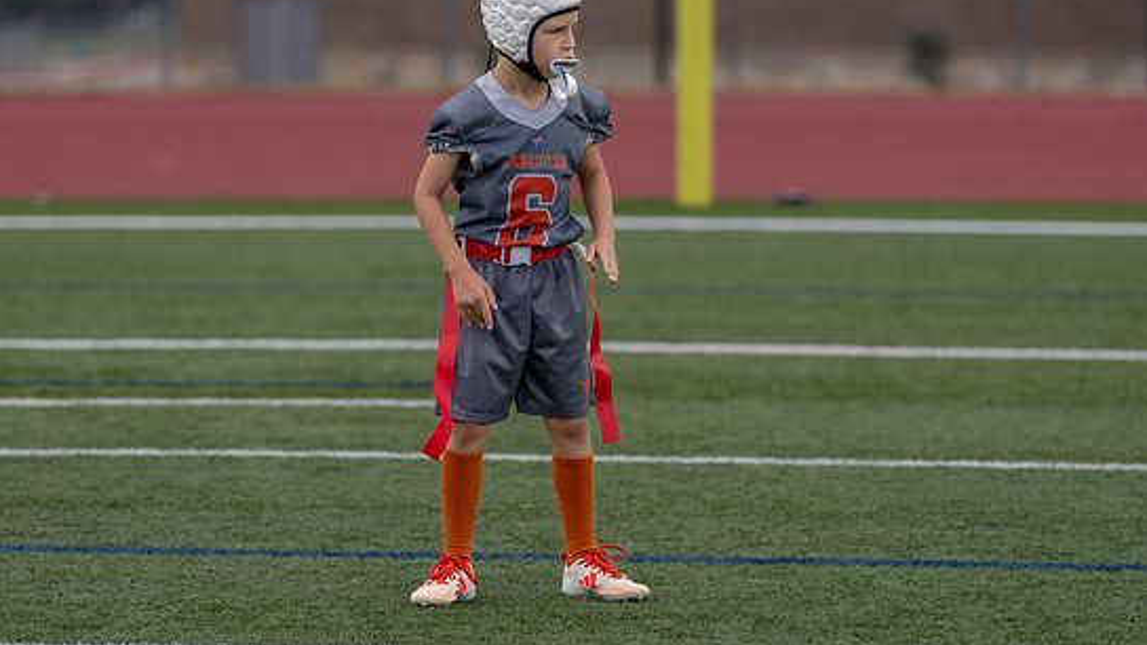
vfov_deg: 6.0
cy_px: 287
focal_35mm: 203
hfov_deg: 10.6
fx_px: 6174
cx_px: 515
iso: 400
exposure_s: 1/1000
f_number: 2.8
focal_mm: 143
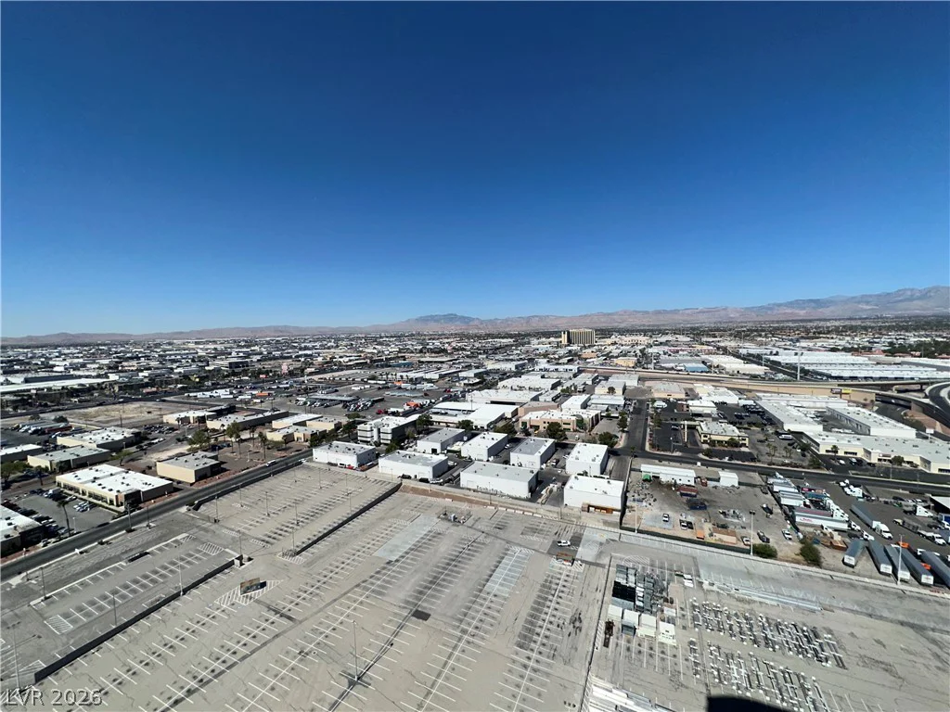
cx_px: 475
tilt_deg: -3.4
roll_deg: +1.0
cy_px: 356
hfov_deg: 102.1
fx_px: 384
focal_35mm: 14
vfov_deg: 85.7
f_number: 2.2
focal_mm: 2.22
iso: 50
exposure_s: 1/5051
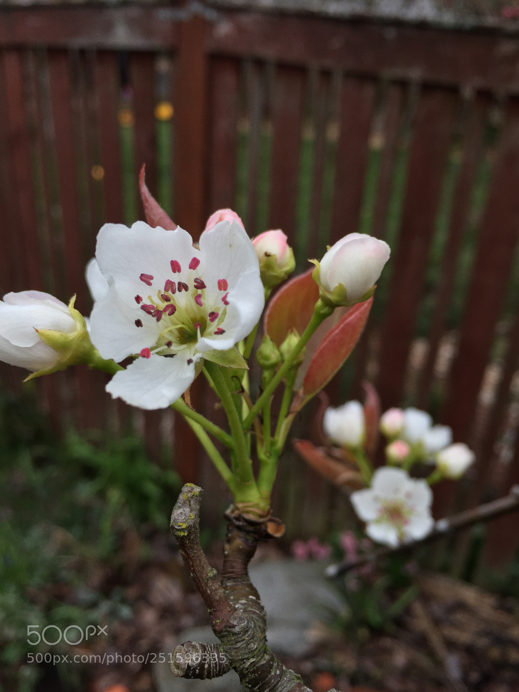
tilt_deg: -27.2
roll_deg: -3.5
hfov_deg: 48.2
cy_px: 346
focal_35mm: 29
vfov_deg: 61.7
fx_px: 580
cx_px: 260
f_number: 2.2
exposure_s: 1/209
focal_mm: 4.15
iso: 32
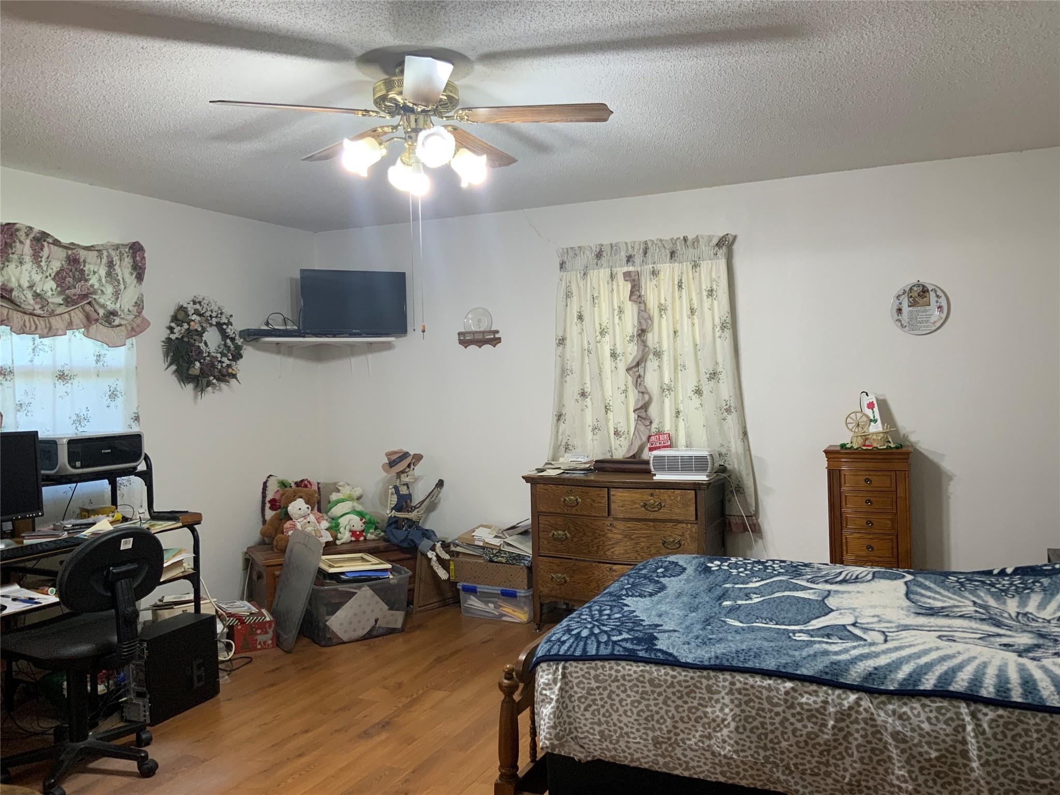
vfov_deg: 48.2
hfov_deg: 61.7
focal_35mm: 29
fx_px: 888
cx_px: 530
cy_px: 398
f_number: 1.8
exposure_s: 1/60
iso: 80
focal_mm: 3
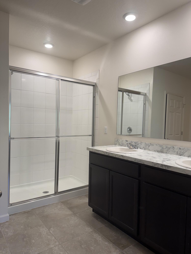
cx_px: 96
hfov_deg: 56.8
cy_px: 127
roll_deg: -1.9
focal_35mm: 24
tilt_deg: -1.6
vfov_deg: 71.6
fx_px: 177
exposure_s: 1/120
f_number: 1.78
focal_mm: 6.76
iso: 125
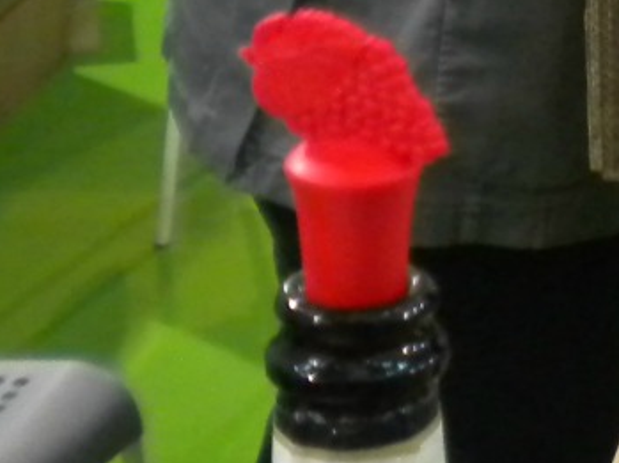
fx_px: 3001
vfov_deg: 8.4
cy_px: -478
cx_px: 1123
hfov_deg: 11.0
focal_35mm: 168
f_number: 3.5
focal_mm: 7.4
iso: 400
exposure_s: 1/43
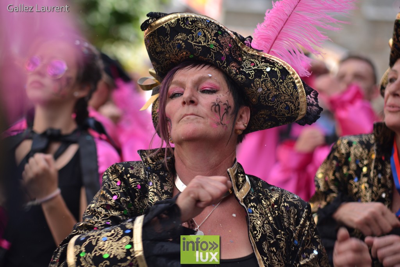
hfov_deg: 14.9
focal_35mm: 138
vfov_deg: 9.9
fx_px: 1533
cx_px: 200
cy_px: 134
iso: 100
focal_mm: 92
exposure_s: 1/400
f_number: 2.8
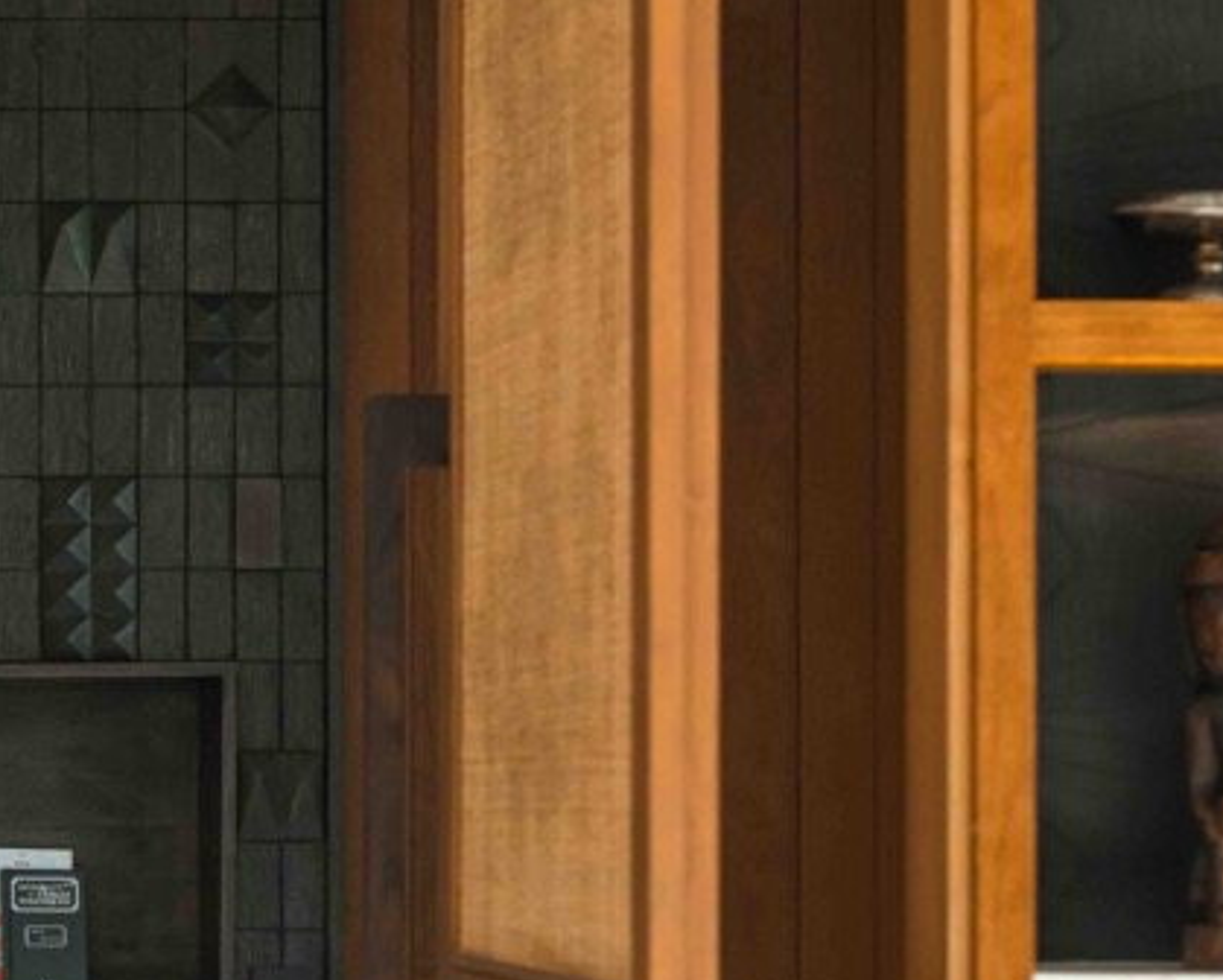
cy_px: 1037
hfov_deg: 10.5
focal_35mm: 179
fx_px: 6485
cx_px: -412
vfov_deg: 8.6
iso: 200
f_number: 4
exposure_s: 1/100
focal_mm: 50
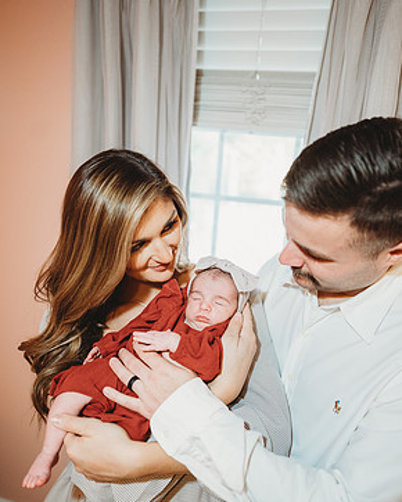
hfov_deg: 51.6
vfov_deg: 62.1
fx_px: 416
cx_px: 195
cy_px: 275
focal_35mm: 28
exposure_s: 1/160
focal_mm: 24
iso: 1600
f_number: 1.8
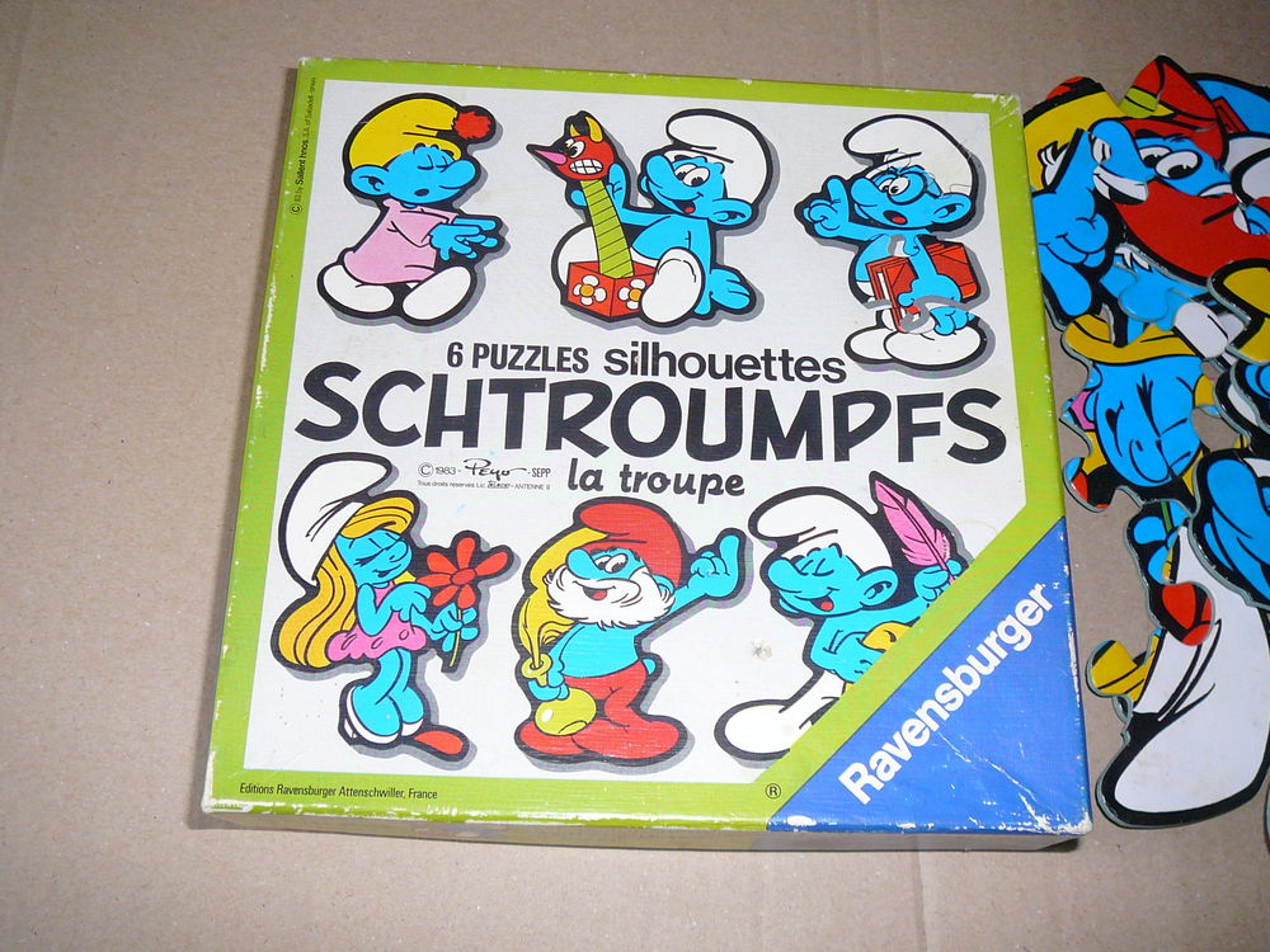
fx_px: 1284
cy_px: 476
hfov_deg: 52.6
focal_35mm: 35
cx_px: 635
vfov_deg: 40.7
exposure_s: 1/8
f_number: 2.8
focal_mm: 5.2
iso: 100
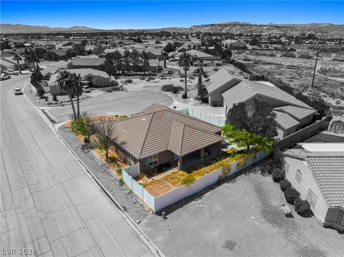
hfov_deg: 71.6
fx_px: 238
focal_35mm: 24
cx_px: 172
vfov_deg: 56.7
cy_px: 128
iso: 110
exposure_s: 1/200
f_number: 2.8
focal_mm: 12.29
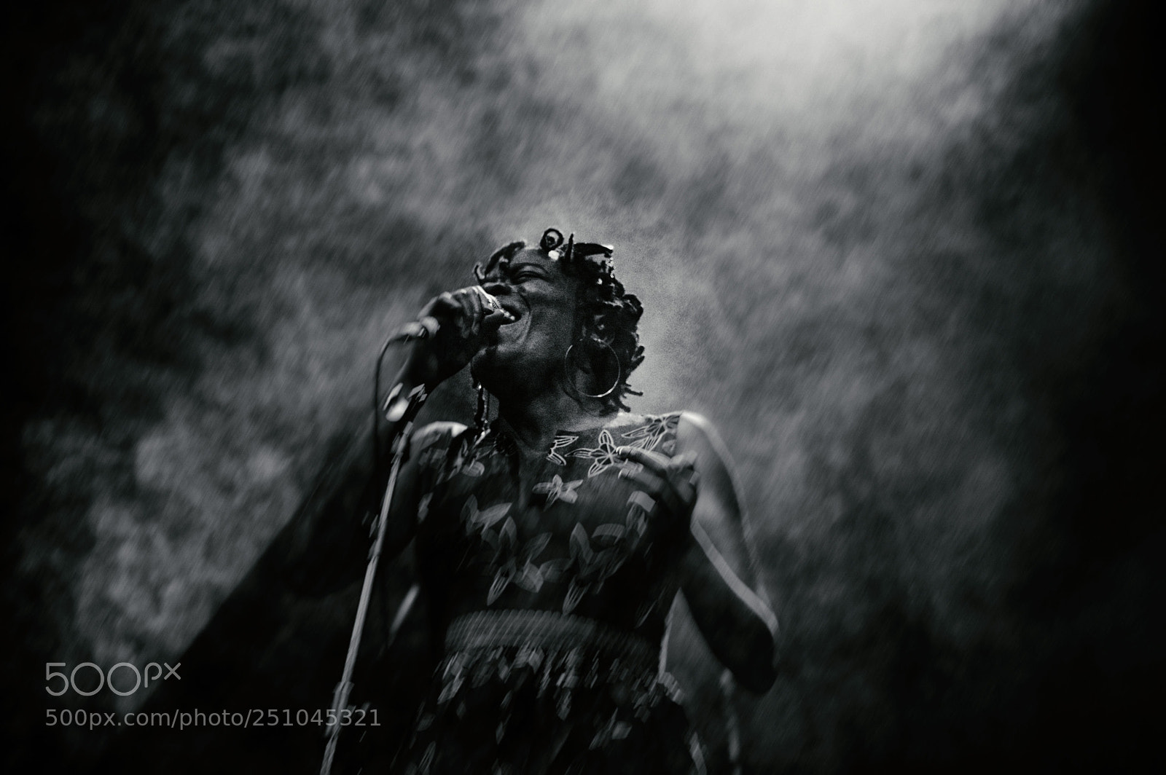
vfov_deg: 8.7
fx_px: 5097
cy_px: 388
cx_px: 583
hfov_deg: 13.1
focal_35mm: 158
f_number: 2.8
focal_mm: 105
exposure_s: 1/200
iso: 800
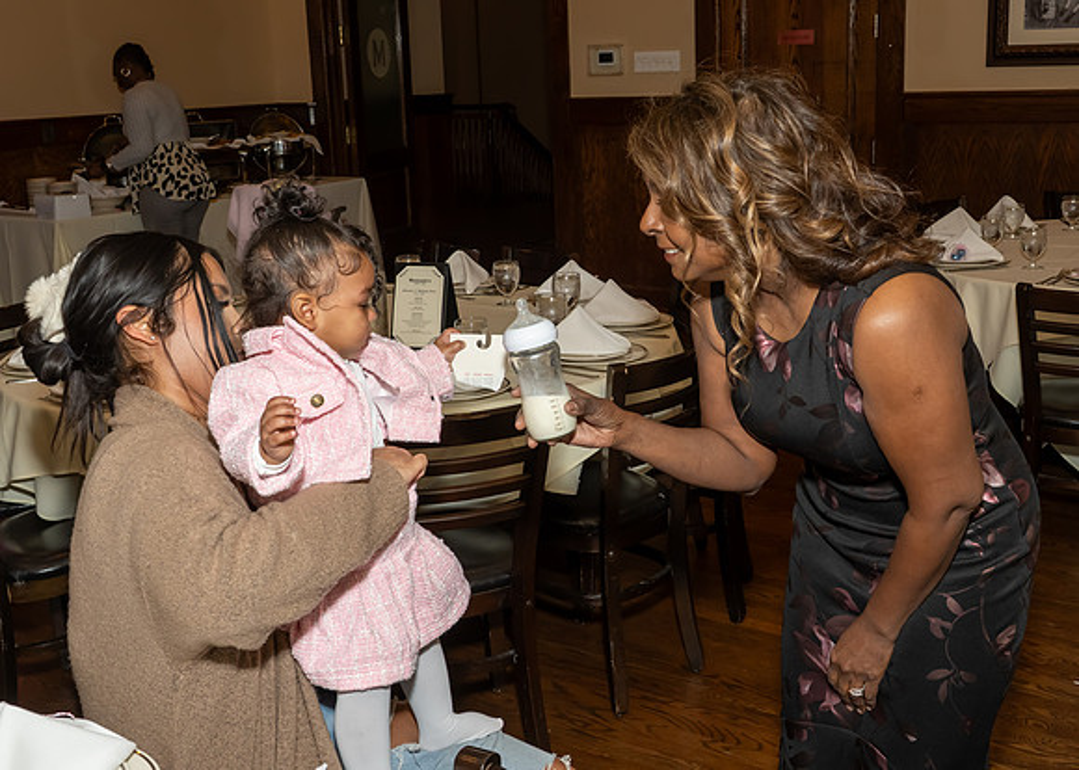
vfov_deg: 33.6
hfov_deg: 45.9
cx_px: 559
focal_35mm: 42
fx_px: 1275
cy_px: 345
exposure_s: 1/250
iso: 640
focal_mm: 24
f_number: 7.1
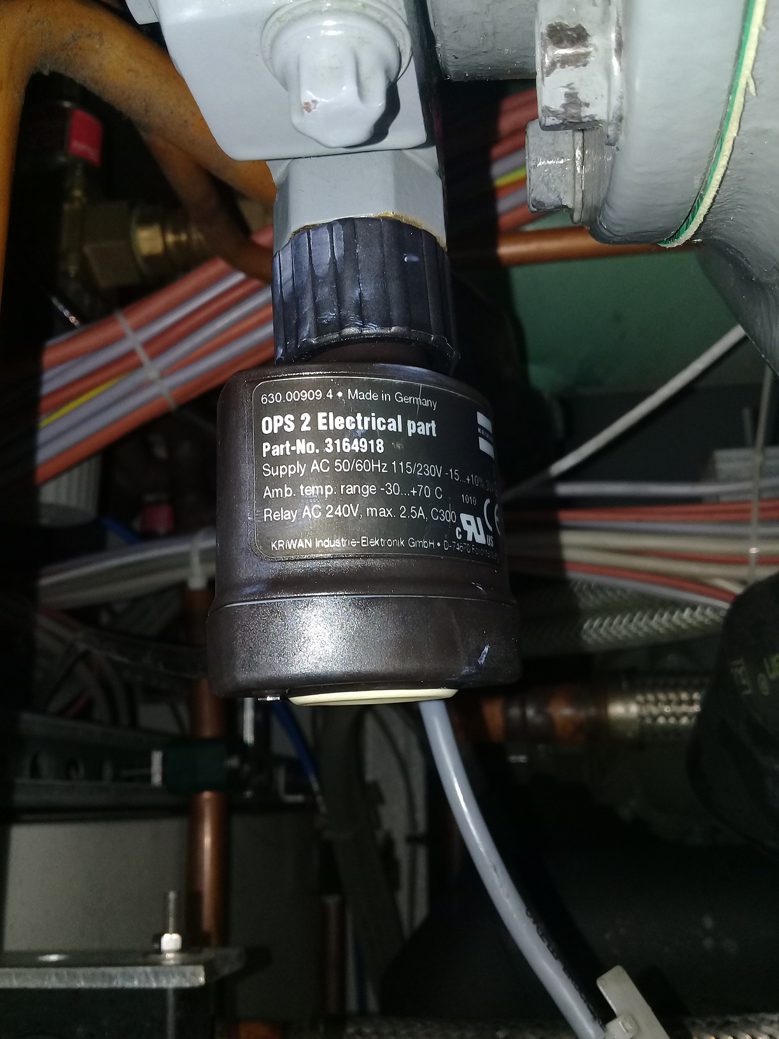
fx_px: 930
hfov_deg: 45.4
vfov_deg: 58.4
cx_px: 390
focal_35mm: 31
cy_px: 520
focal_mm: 3.3
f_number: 2.2
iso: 64
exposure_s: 1/50
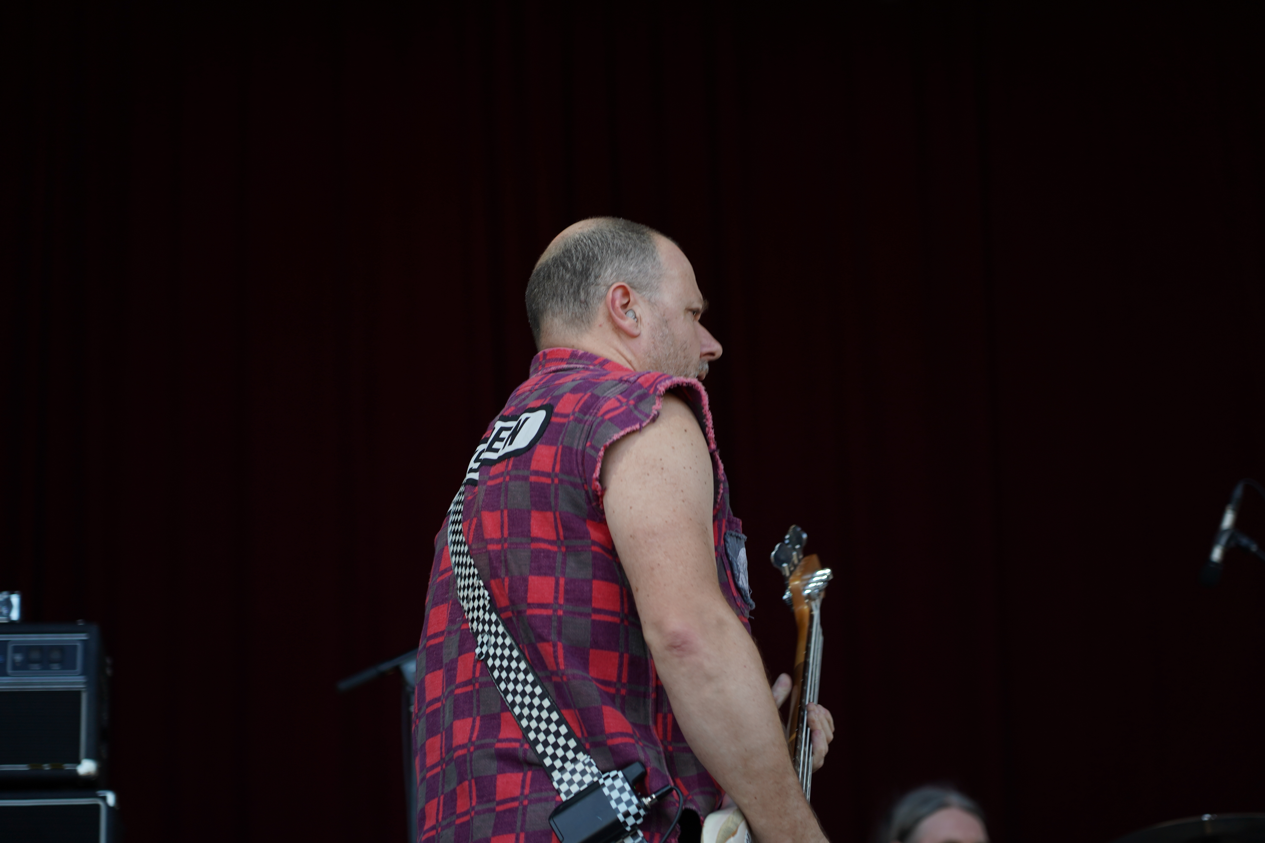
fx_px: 3689
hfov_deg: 19.5
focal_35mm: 105
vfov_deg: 13.0
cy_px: 422
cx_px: 632
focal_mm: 105
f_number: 4
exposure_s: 1/160
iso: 100
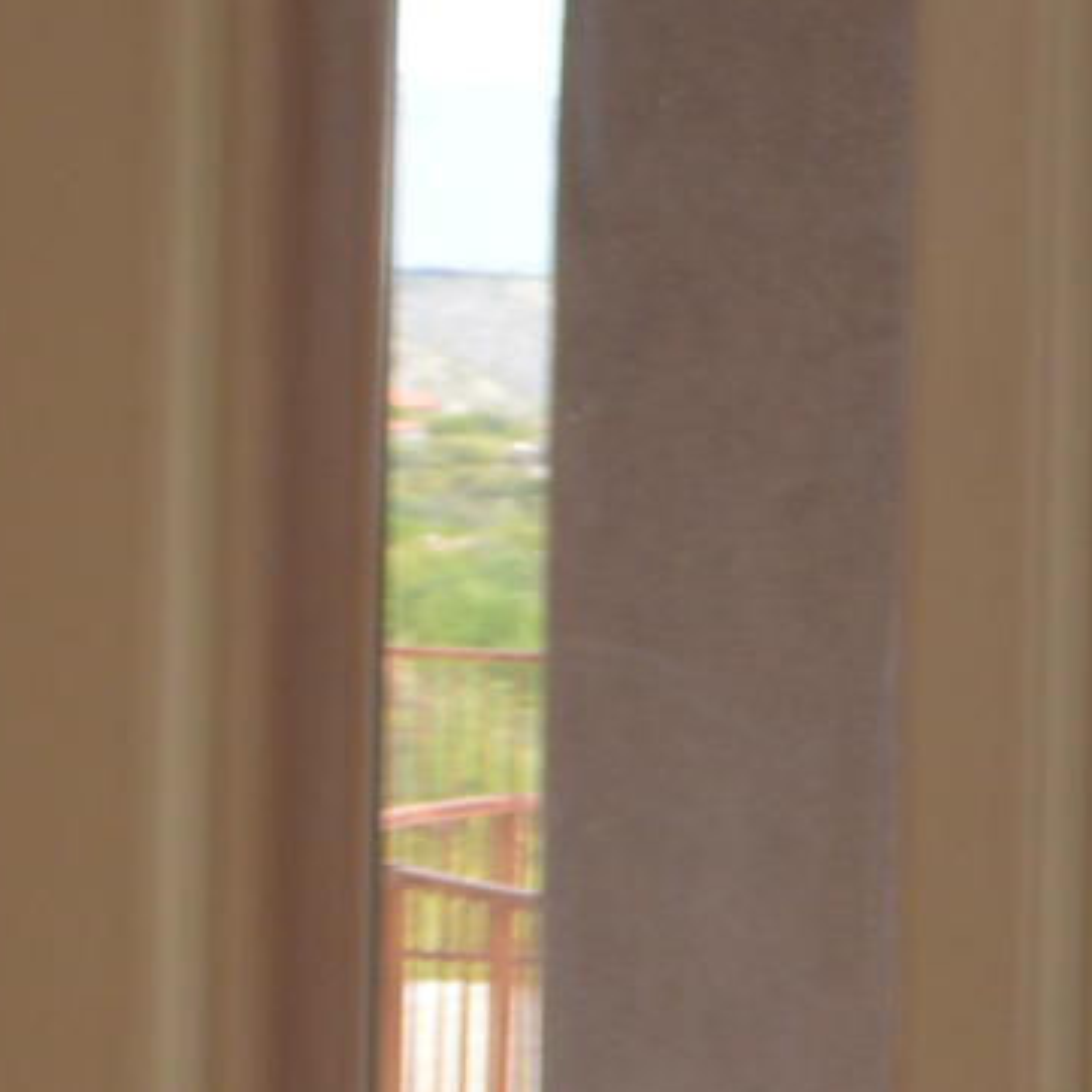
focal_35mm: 254
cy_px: 9
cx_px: 2462
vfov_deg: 6.9
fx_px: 9065
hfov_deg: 6.6
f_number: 4
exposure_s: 1/125
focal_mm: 24
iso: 125
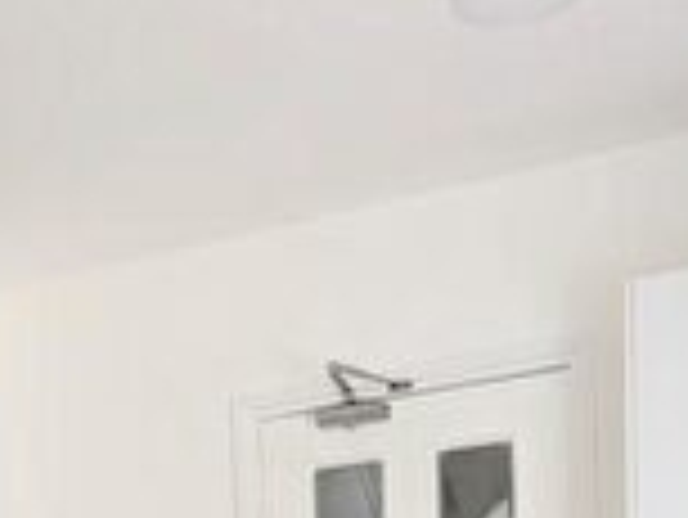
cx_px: 160
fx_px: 1452
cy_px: 926
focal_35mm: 73
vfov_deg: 16.8
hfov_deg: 26.3
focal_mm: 2.35
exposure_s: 1/78.2
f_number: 2.2
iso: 51
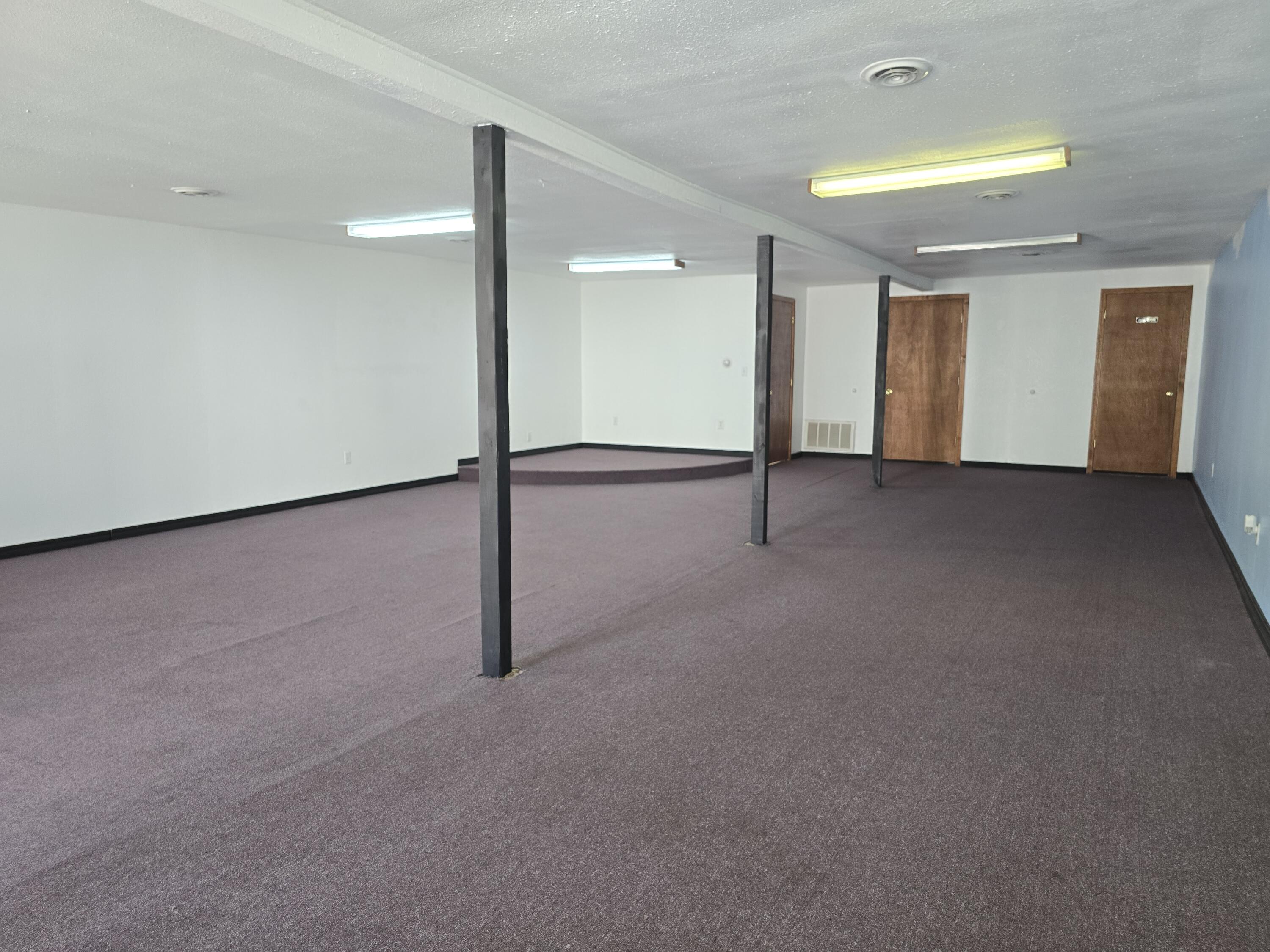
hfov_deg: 73.9
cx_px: 635
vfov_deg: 58.9
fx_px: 844
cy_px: 476
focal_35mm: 23
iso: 200
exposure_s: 1/120
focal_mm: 6.3
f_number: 1.7
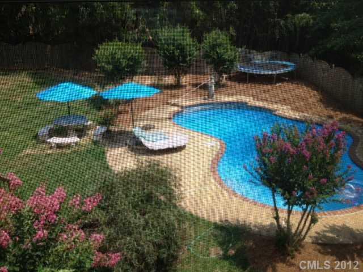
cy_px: 136
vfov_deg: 40.7
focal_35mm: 35
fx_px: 367
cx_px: 182
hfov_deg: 52.6
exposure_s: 1/649
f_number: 2.4
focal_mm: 4.28
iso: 64
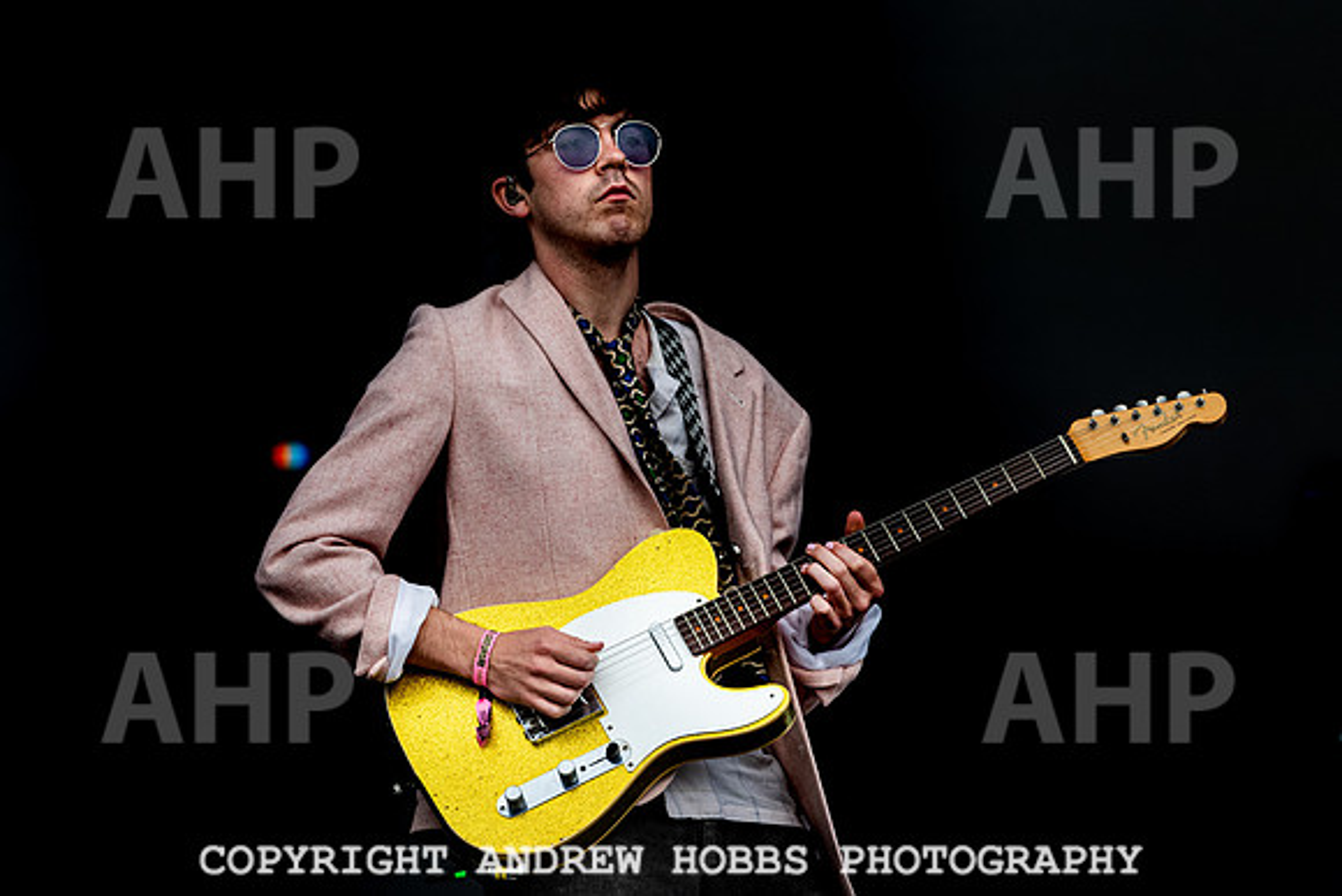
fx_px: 10656
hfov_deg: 7.2
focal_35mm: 286
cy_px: 366
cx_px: 671
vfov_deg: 4.8
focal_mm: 200
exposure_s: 1/2500
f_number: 4.5
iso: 640
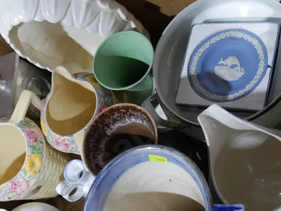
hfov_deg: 36.8
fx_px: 422
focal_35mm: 52
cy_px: 133
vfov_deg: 28.0
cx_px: 147
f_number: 3.6
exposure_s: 1/60
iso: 800
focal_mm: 15
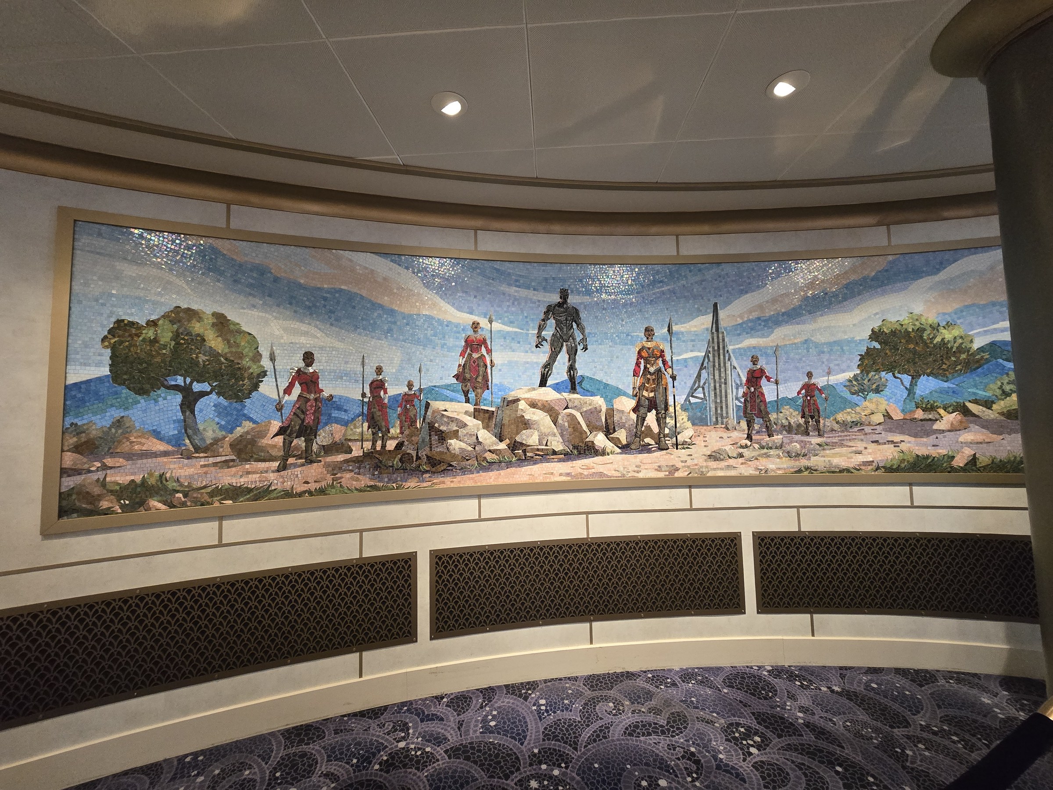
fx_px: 395
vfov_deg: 89.9
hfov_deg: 106.2
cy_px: 395
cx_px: 526
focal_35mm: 13
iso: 800
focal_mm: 2.2
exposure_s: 1/53
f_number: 2.2
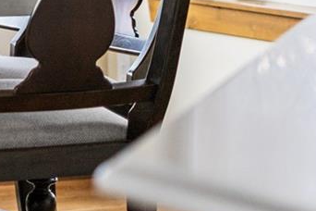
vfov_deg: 5.8
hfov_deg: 8.4
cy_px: -192
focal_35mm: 234
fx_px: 2054
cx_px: -275
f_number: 1.8
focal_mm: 50
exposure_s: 1/320
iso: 400
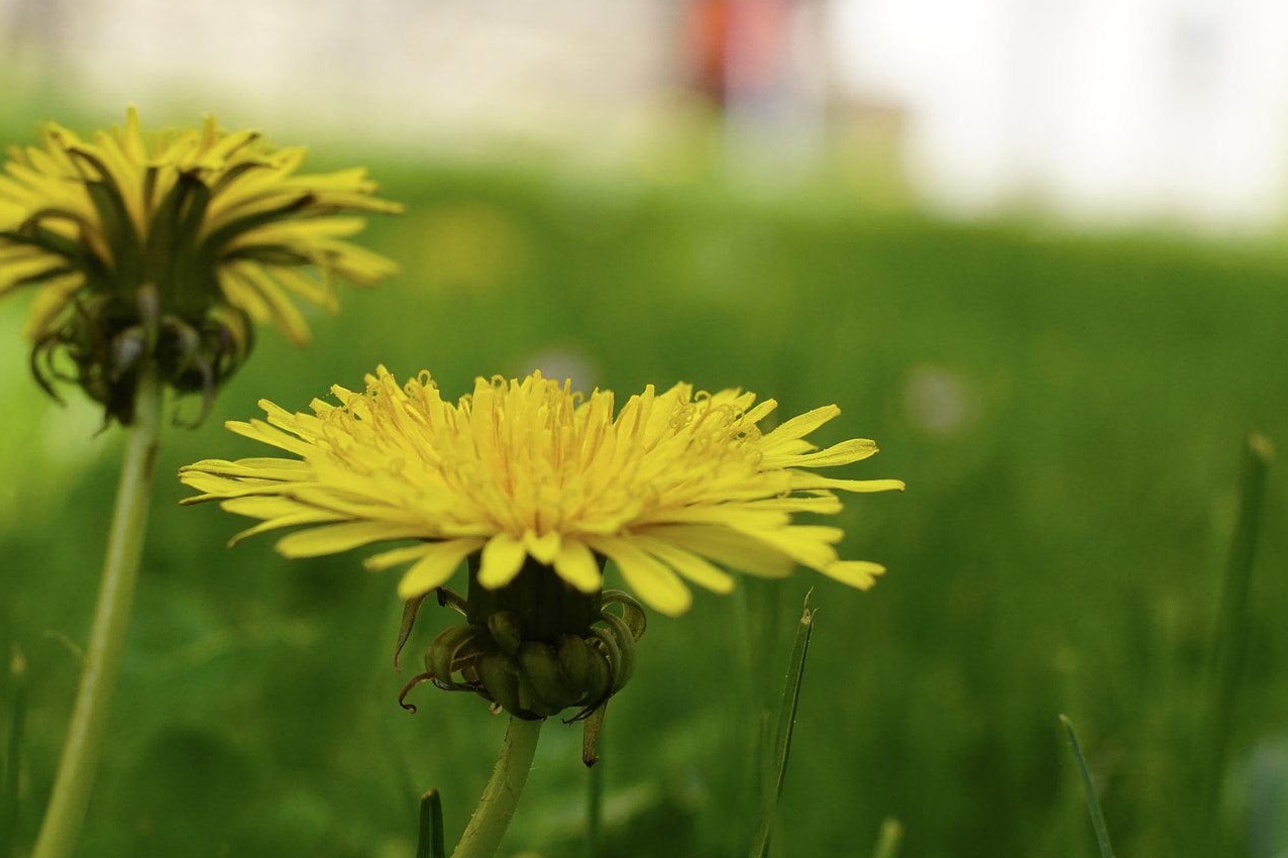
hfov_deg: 24.0
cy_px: 419
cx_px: 503
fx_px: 3027
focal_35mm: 85
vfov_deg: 16.1
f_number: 8
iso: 640
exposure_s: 1/500
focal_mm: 45
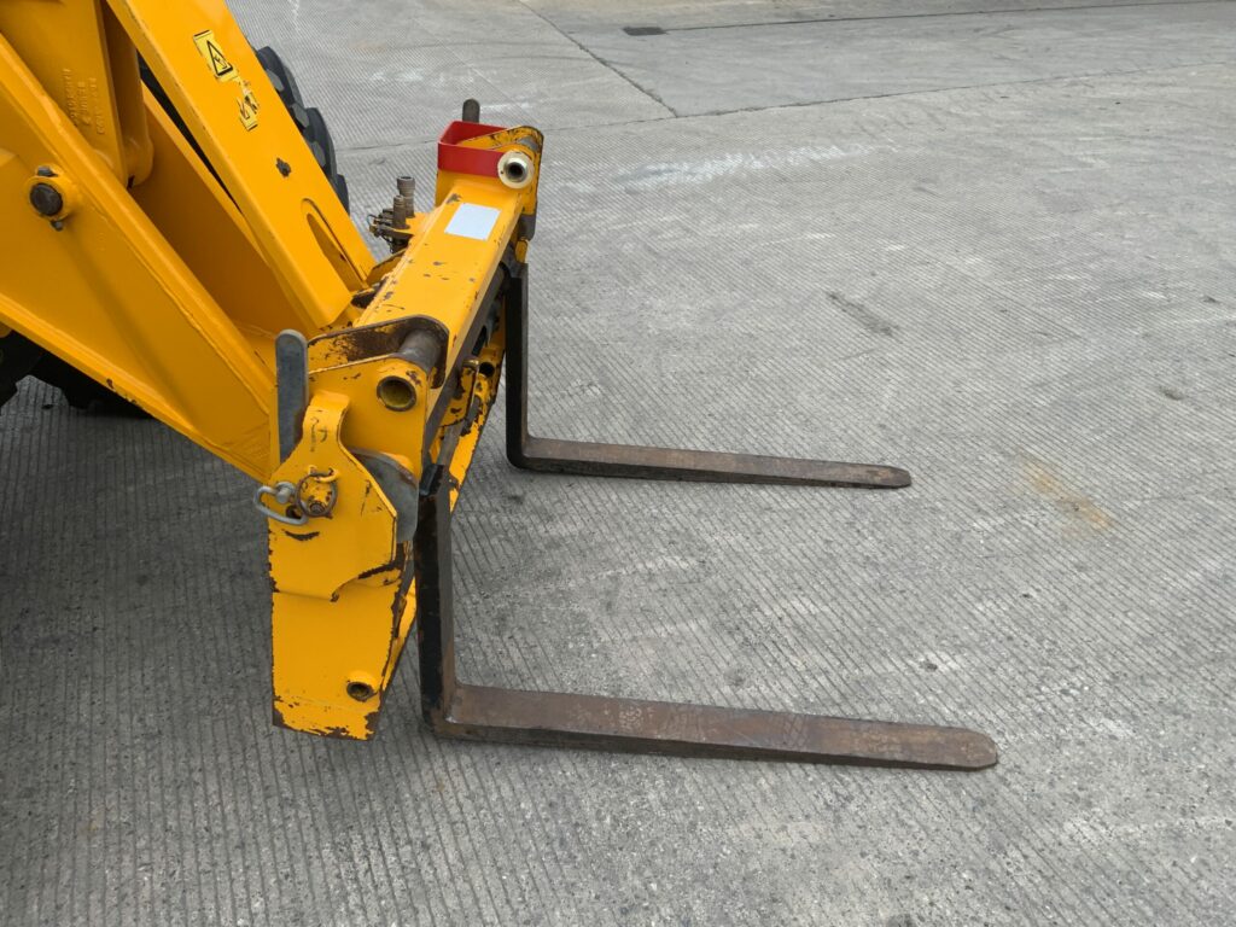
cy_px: 464
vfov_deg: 48.2
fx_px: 1035
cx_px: 618
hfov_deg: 61.7
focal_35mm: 29
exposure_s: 1/551
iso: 16
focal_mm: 3
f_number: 1.8
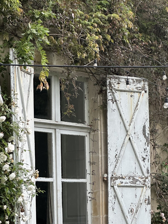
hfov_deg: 12.0
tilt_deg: +4.5
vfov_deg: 16.0
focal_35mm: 123
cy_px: 161
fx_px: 796
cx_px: 74
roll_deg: +0.6
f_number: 2.8
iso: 50
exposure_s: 1/99
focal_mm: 9
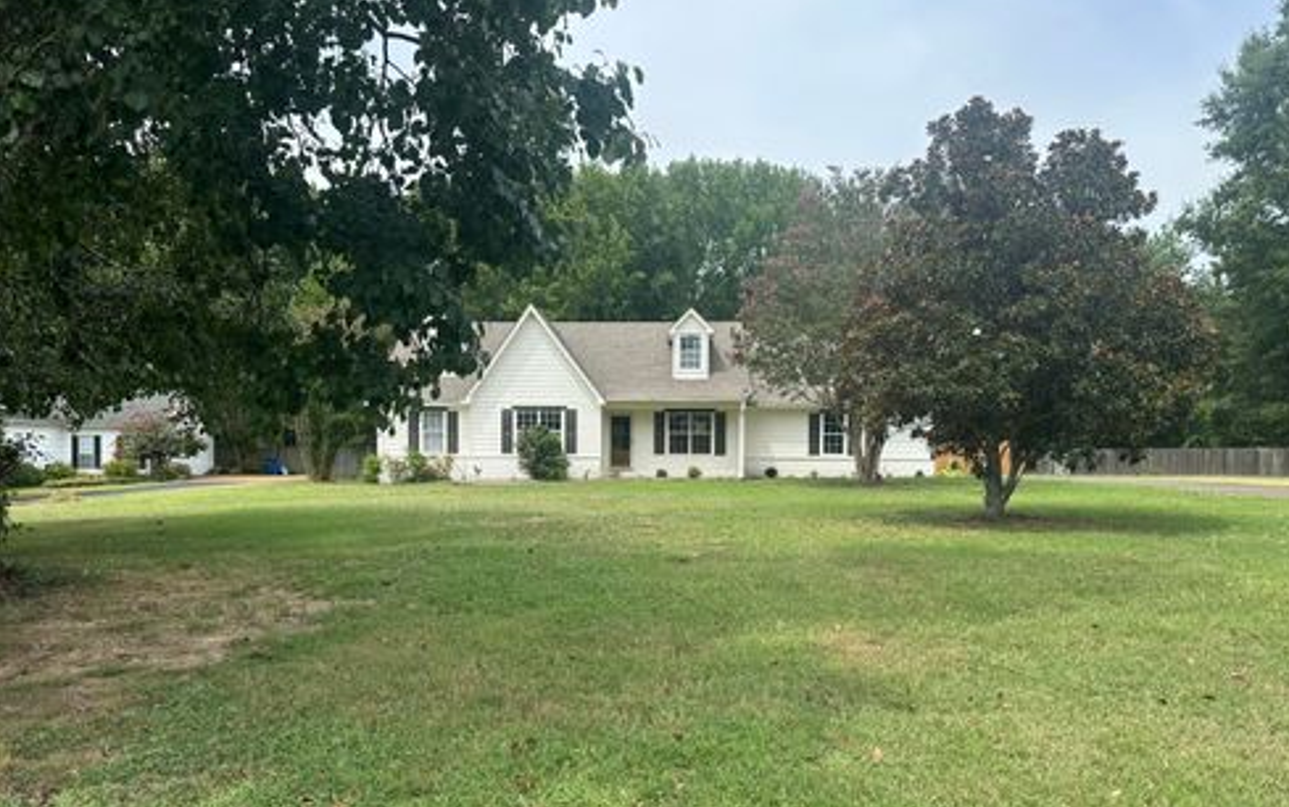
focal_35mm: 26
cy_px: 463
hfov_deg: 70.4
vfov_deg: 47.5
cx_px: 656
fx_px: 914
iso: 80
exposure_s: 1/2410
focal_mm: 6.86
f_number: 1.78
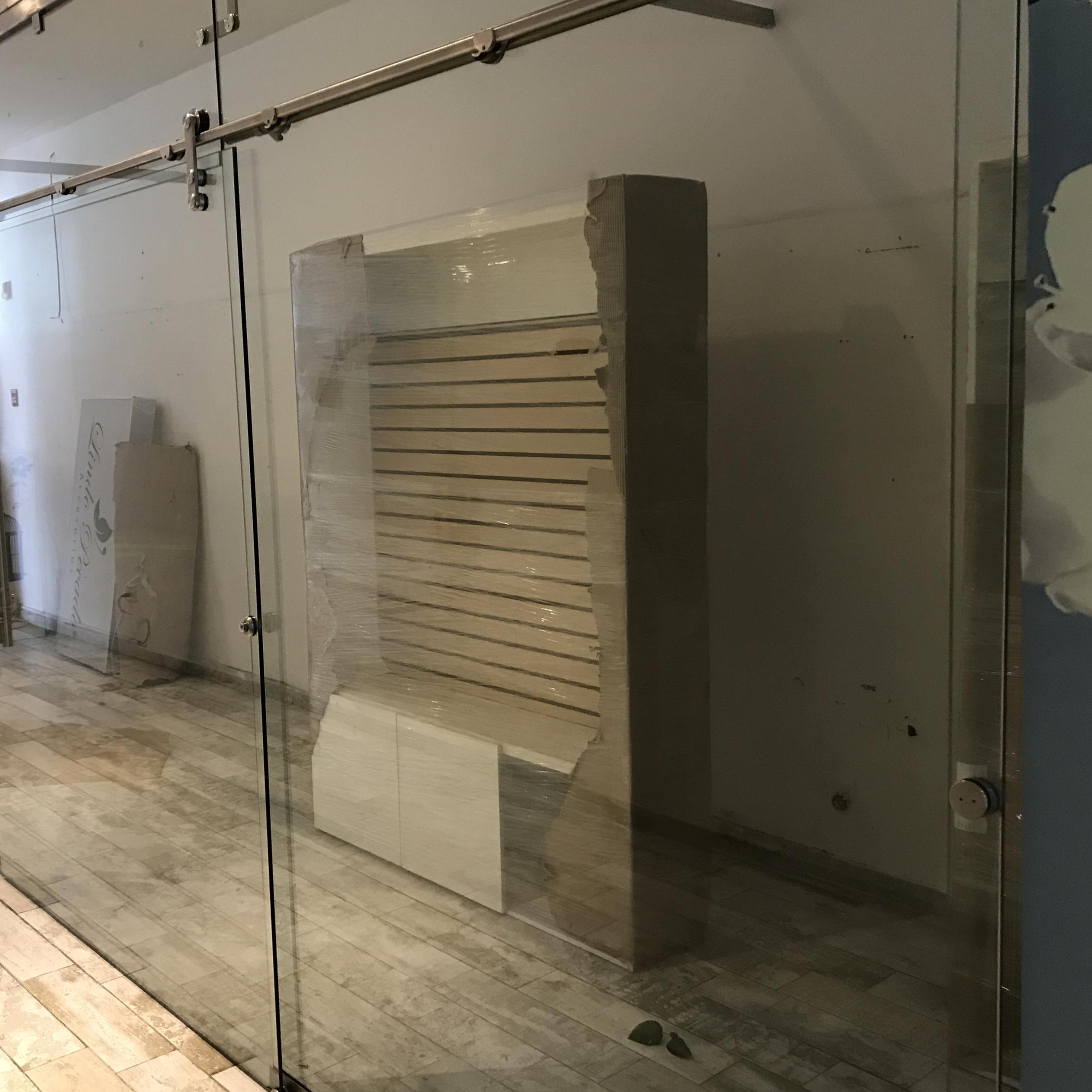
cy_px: 538
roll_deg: +1.0
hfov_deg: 48.2
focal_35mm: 34
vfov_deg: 48.4
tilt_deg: -7.7
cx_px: 434
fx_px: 1213
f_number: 1.8
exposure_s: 1/15
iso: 50
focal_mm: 3.99
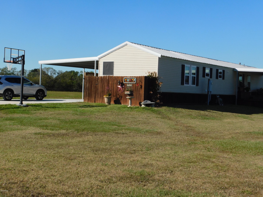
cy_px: 98
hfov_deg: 37.5
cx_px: 132
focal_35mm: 51
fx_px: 387
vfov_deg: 28.6
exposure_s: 1/1250
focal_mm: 9
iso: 125
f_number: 3.8
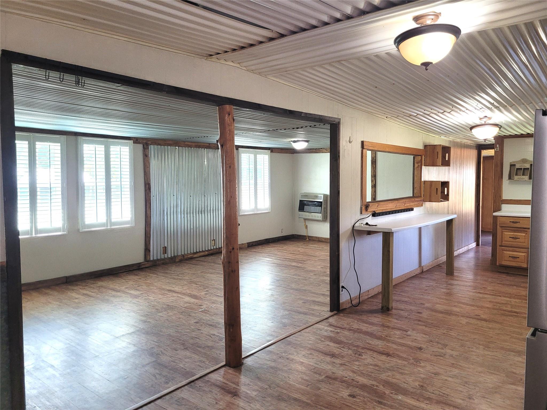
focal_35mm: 26
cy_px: 205
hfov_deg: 67.3
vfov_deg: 53.1
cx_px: 274
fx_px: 411
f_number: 1.8
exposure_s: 1/120
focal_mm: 5.4
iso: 250
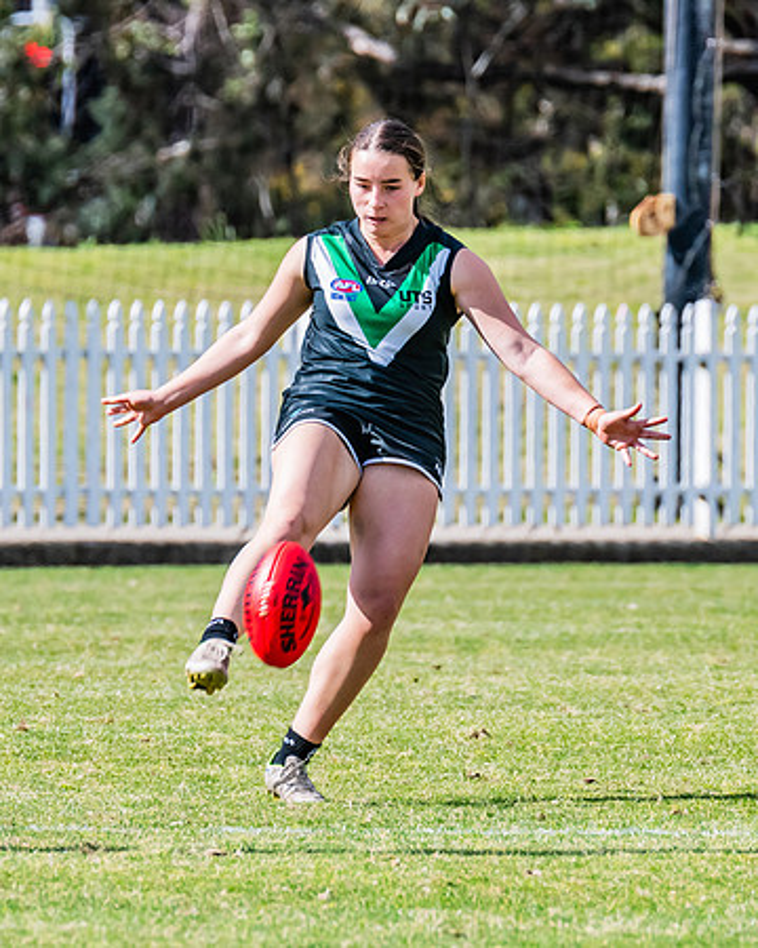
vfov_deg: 2.2
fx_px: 24162
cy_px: 589
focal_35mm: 862
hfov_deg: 1.8
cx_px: 387
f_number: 10
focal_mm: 420
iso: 800
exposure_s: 1/1250
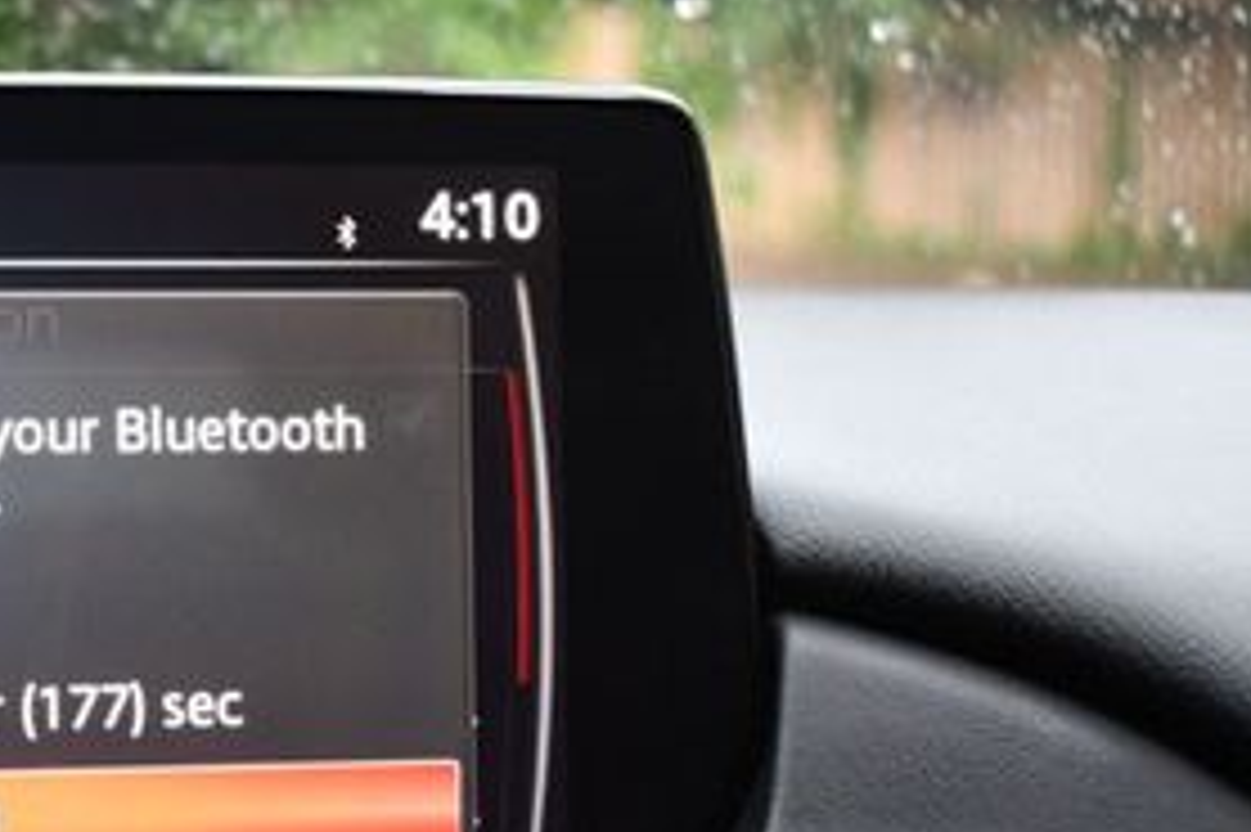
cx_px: -153
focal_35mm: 99
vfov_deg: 13.8
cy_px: 589
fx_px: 3438
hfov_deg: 19.7
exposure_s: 1/125
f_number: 4.2
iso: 1250
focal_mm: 29
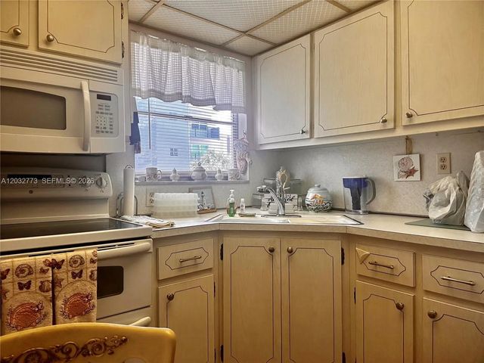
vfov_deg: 58.9
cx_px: 242
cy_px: 182
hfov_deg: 73.9
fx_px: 322
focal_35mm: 23
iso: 40
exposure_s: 1/60
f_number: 1.9
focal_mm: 2.69
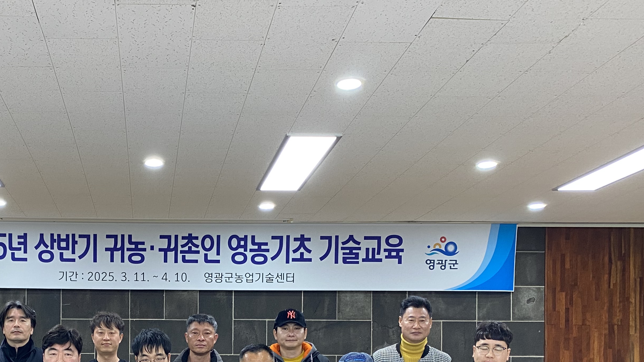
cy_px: 386
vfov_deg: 24.0
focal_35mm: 47
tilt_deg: -0.2
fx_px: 803
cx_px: 151
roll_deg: -0.9
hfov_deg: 42.2
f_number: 1.8
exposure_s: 1/60
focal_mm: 4.25
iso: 125
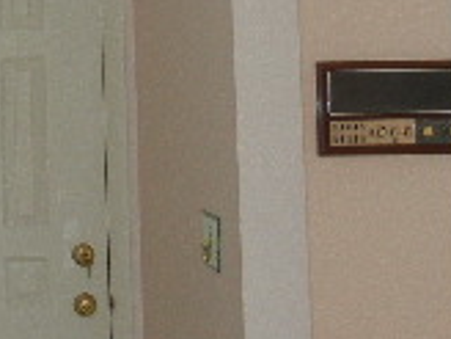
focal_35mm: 117
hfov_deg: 15.9
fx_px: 1524
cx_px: -148
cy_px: 58
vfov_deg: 12.6
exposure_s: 1/30
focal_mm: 5.4
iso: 200
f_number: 3.5
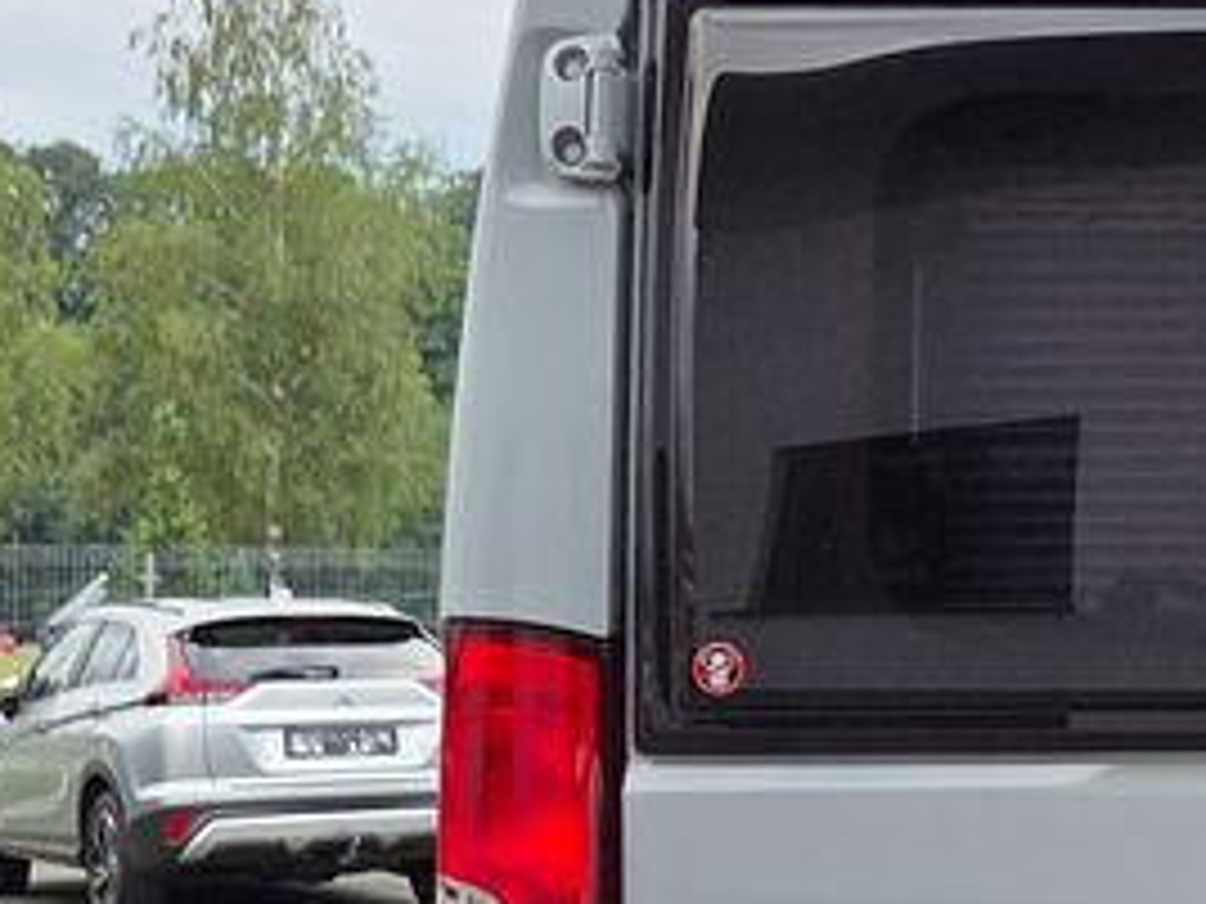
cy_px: 585
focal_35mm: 88
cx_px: 1629
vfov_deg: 16.8
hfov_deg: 20.1
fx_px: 3066
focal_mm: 5.4
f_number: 1.8
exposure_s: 1/180
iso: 50
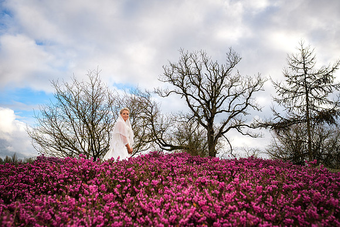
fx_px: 252
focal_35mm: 27
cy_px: 123
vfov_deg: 48.4
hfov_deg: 67.9
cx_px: 162
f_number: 5.6
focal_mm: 16
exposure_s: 1/250
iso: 160
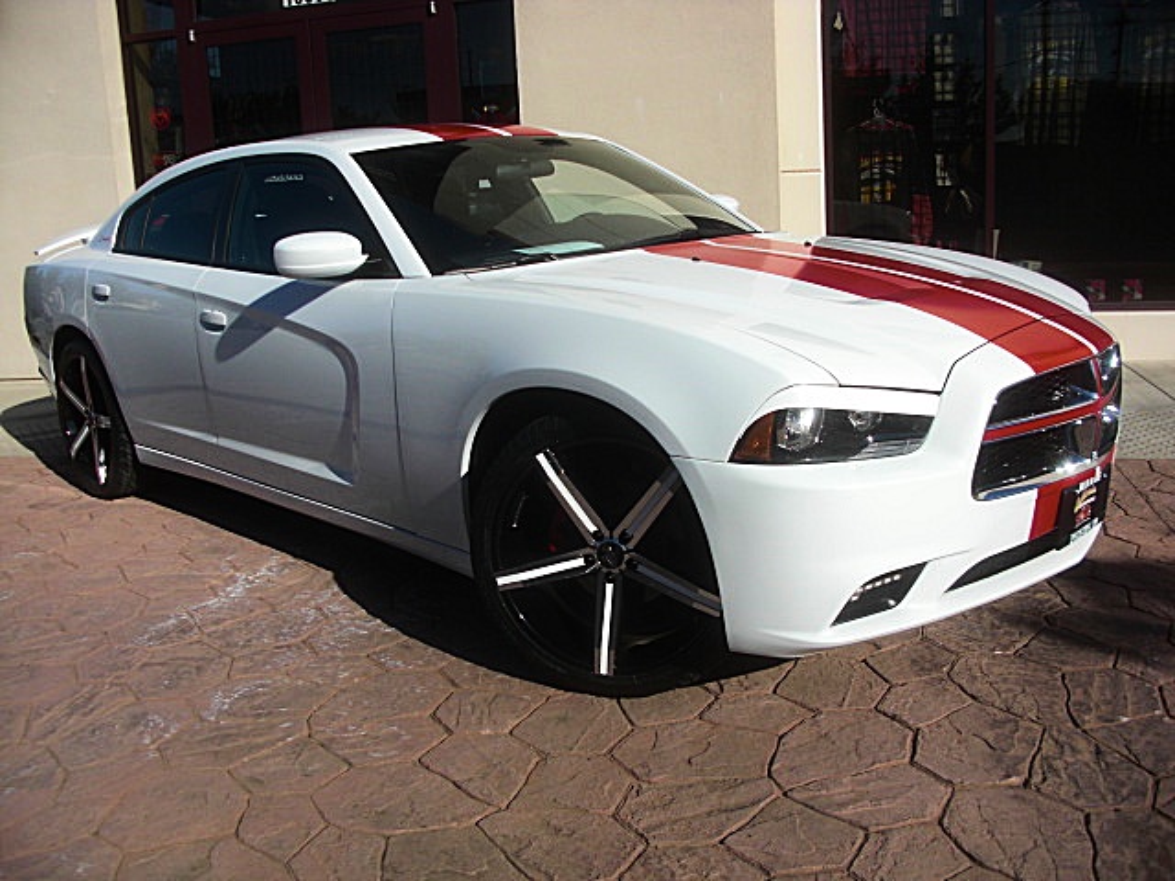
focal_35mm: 36
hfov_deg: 51.4
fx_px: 1222
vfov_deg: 39.7
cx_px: 588
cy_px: 440
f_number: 7.9
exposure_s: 1/250
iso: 50
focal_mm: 6.3
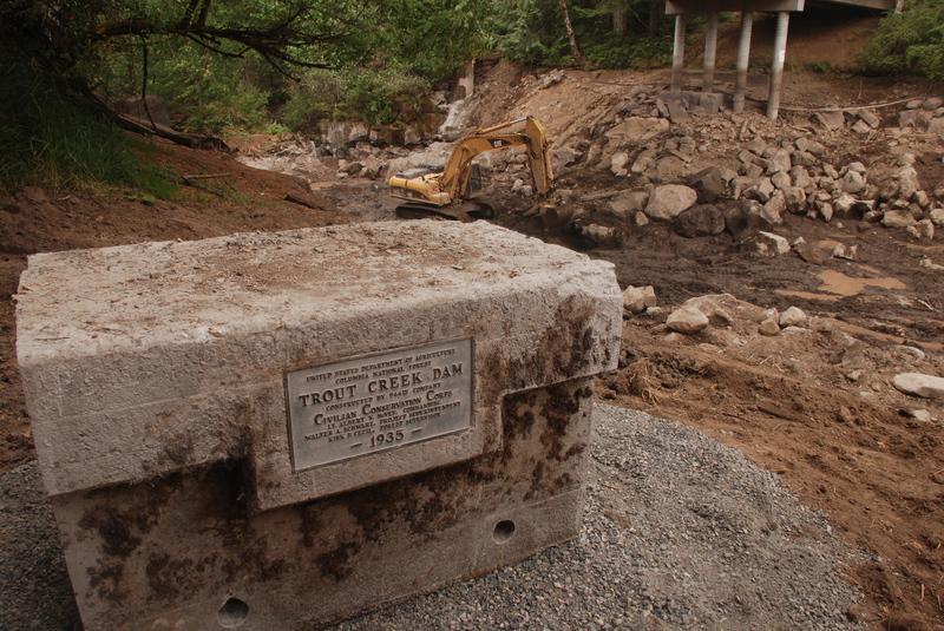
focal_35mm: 27
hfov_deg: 67.3
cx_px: 472
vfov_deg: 48.0
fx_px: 709
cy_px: 316
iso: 320
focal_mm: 18
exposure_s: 1/50
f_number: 8
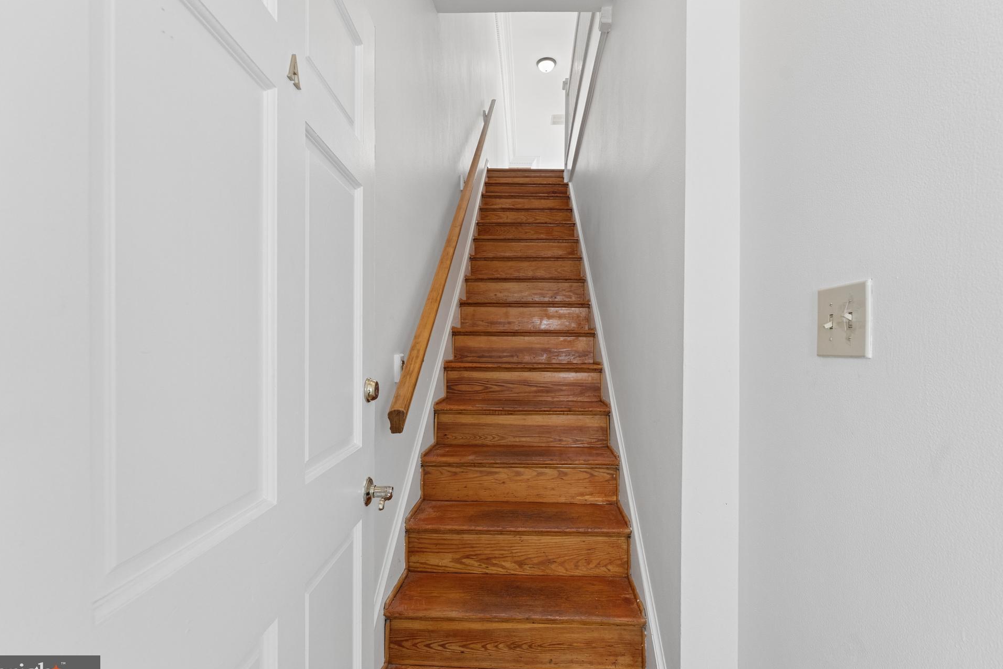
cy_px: 337
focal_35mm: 16
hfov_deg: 95.6
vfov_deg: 72.7
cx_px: 519
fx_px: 455
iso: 1250
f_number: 7.1
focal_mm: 15.3
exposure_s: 1/50
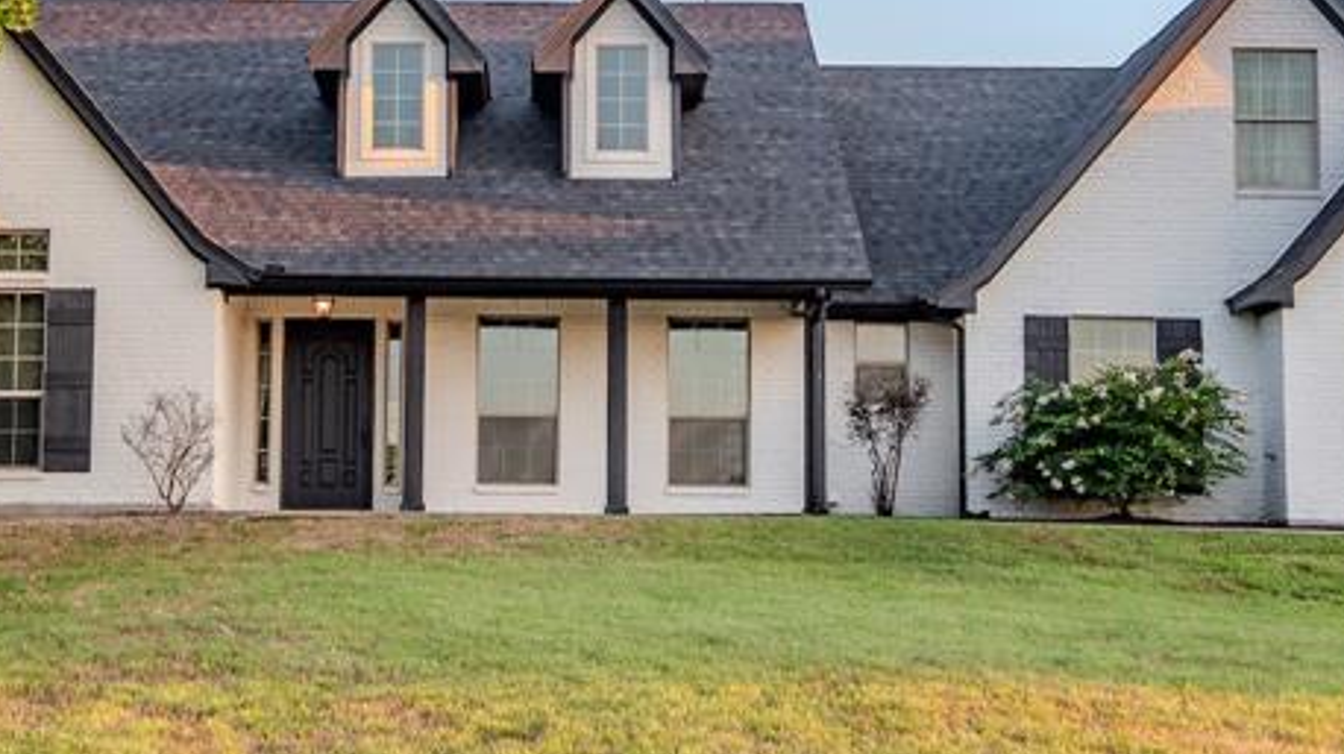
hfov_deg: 28.2
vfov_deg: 16.0
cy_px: 230
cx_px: 543
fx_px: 2671
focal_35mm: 75
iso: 400
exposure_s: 1/200
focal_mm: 32
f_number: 7.1
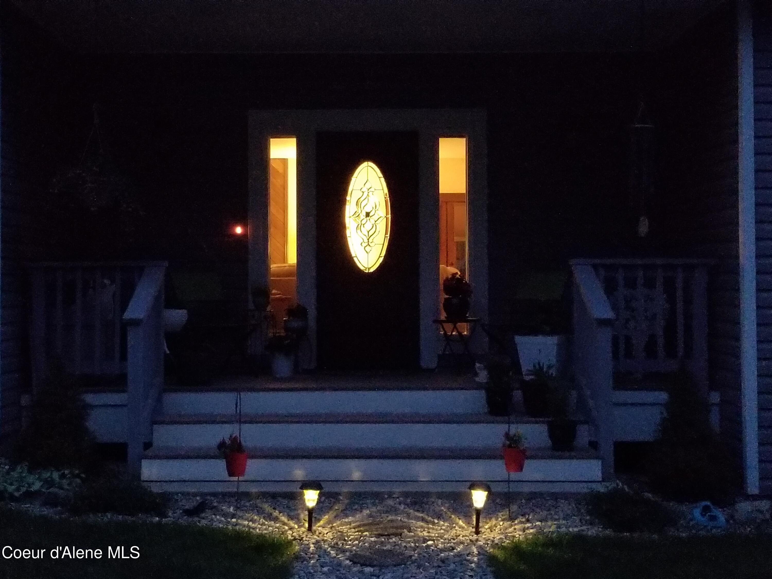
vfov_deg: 53.1
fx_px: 580
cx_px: 386
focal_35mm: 26
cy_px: 290
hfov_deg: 67.3
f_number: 1.7
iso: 800
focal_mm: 4.25
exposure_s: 1/10
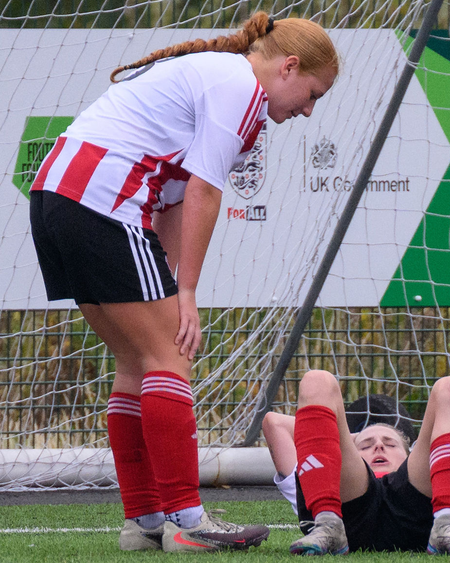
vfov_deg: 0.8
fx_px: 38501
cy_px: 705
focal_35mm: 2313
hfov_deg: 0.7
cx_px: 398
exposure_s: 1/1000
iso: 1800
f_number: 5.6
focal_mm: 400
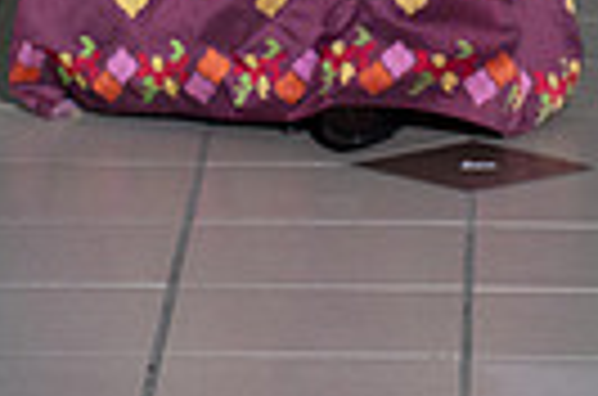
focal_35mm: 407
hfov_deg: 5.1
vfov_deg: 3.3
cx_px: 378
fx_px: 6745
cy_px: -608
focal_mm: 120
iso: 1250
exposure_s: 1/160
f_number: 5.6
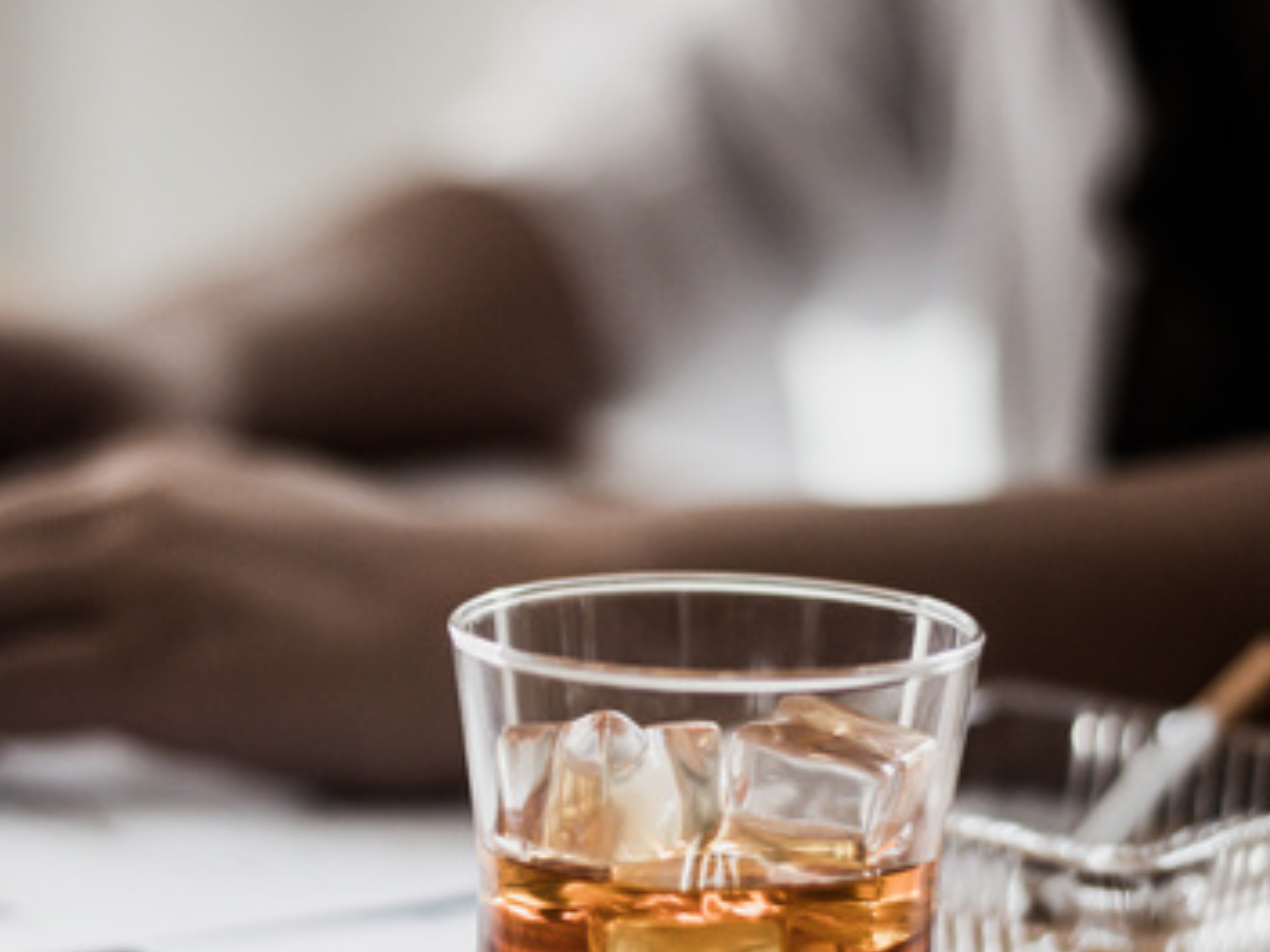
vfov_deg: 12.8
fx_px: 4256
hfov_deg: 16.9
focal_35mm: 116
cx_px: 456
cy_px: 577
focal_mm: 50
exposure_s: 1/2000
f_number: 1.8
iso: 400
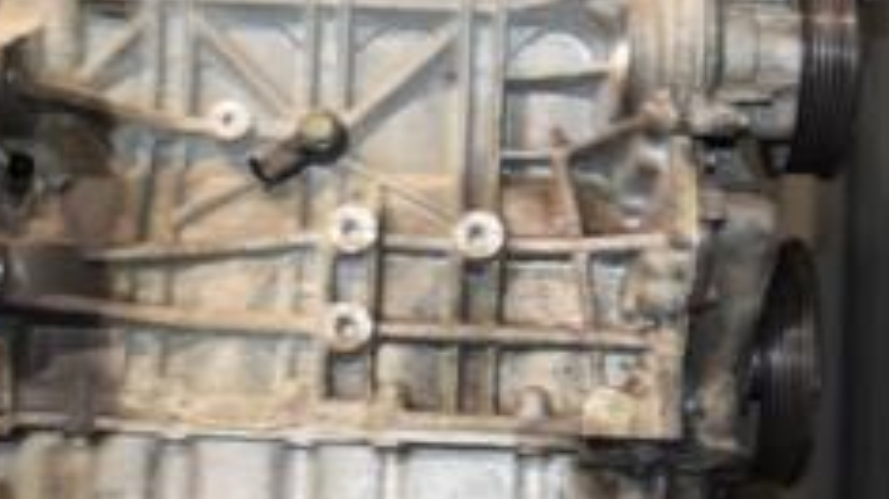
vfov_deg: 14.3
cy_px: 144
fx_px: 1987
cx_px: 352
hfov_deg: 25.2
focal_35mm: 84
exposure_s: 1/60
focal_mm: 21
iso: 800
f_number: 5
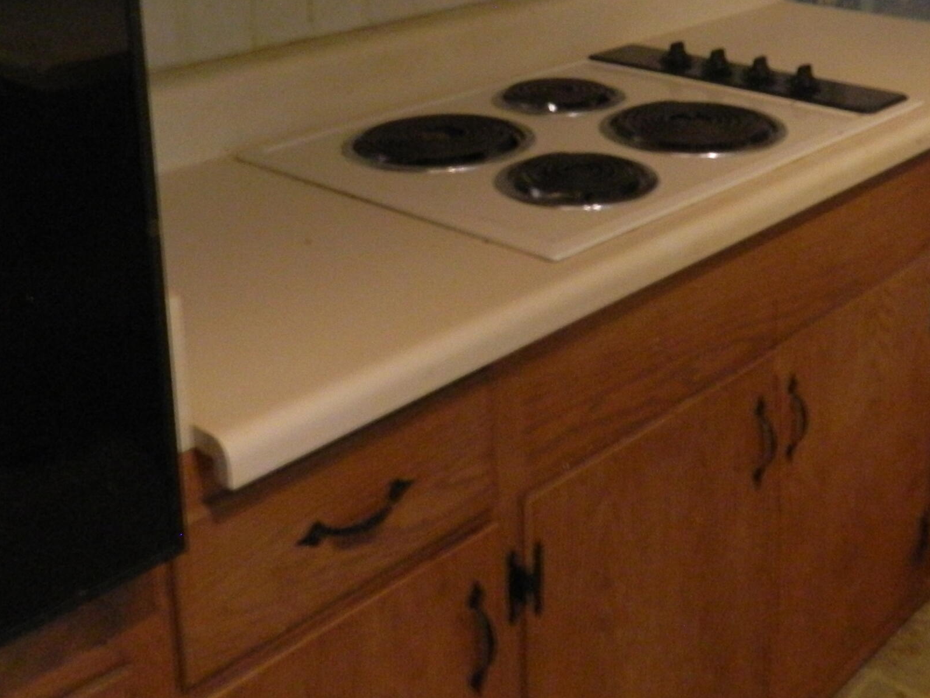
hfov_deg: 40.1
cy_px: 76
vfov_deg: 29.7
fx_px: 1263
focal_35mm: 47
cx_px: 601
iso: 400
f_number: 3.1
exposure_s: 1/6
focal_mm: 4.5
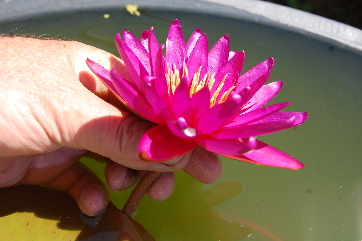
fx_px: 573
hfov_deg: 35.1
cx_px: 181
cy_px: 120
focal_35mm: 57
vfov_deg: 23.7
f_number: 7.1
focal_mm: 38
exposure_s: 1/200
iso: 200
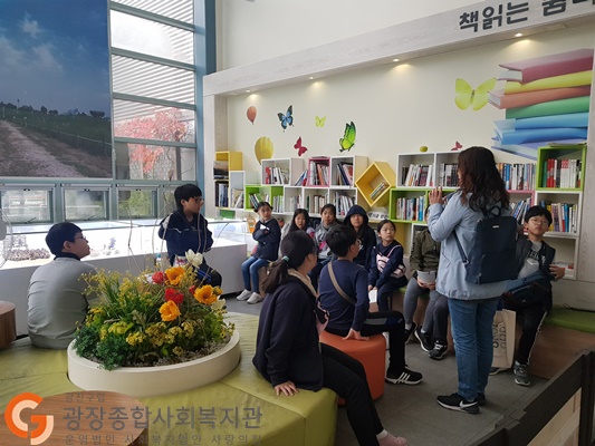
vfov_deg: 53.1
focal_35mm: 26
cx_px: 298
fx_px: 447
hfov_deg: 67.3
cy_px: 223
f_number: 1.7
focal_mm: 4.3
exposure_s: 1/120
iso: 320
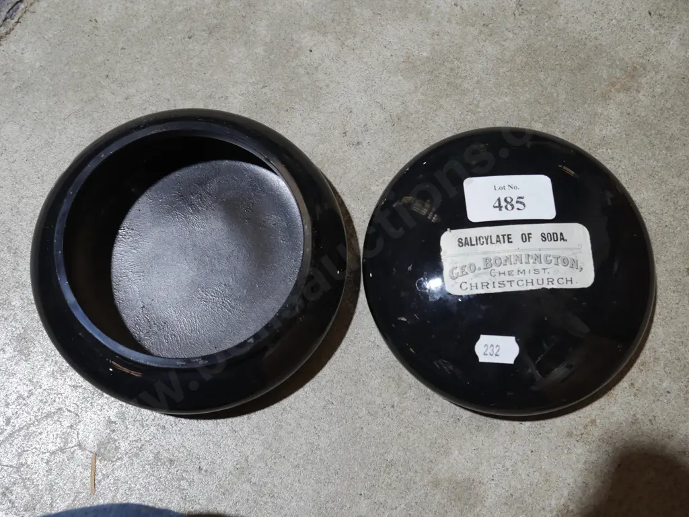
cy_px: 258
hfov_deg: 39.6
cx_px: 344
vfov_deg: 30.3
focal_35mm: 48
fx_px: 956
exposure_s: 1/60
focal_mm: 24
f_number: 5.2
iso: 640
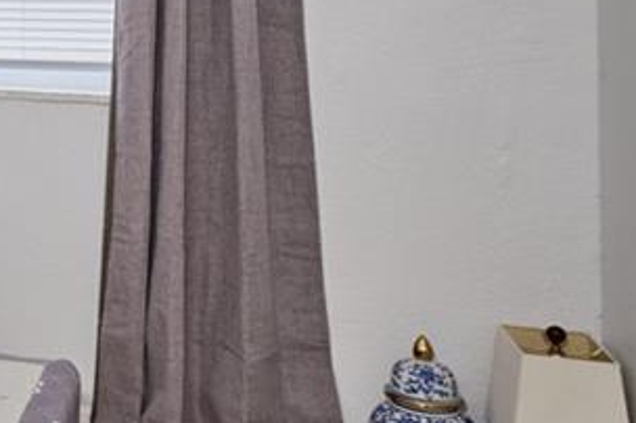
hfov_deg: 23.1
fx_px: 1129
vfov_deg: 20.6
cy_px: 18
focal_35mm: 64
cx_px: -393
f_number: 8
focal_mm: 12.6
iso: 400
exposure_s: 1/15
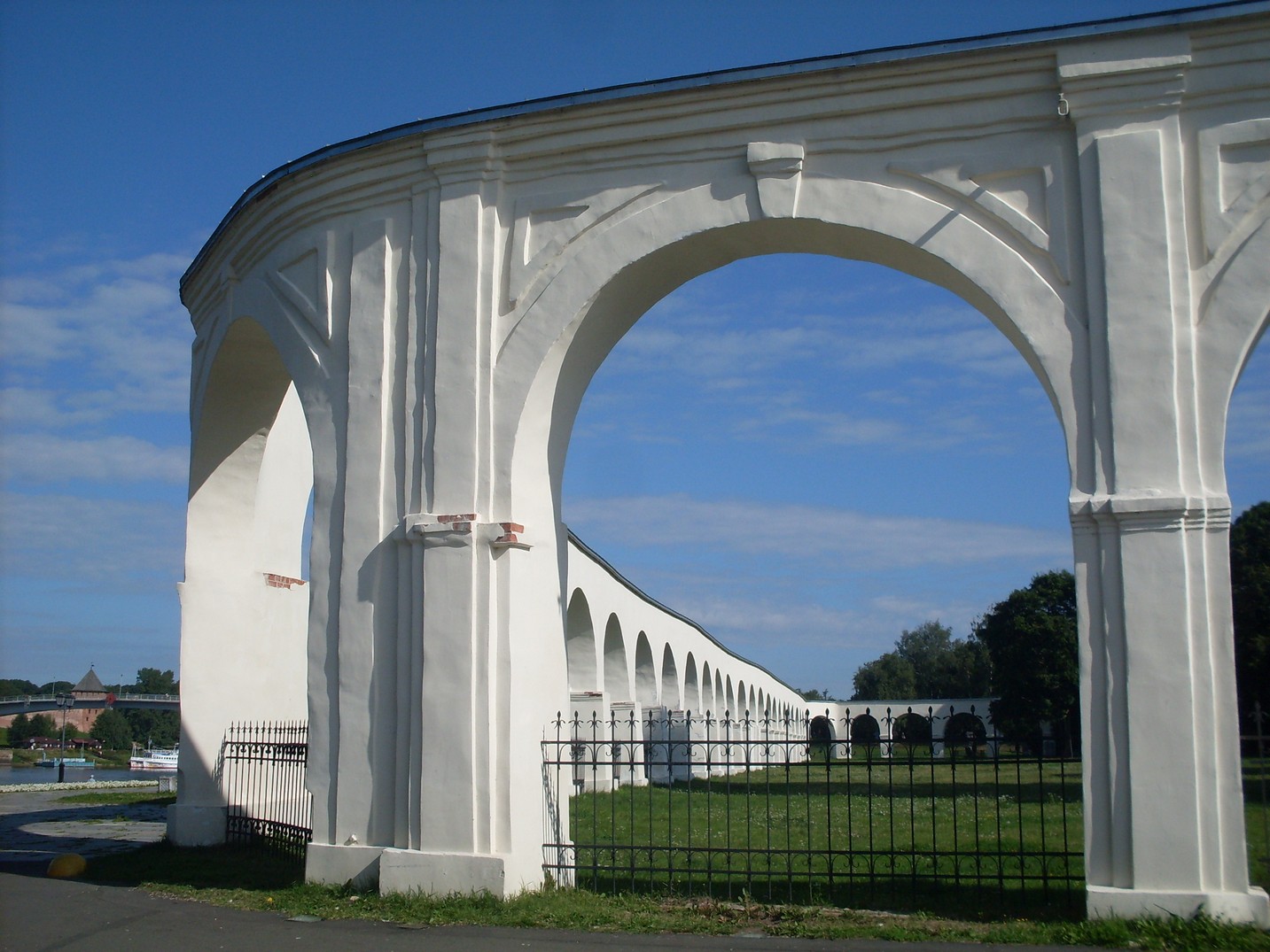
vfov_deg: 37.7
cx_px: 635
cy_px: 476
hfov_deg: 49.0
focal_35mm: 38
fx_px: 1394
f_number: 8.4
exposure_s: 1/500
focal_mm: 6.3
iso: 80
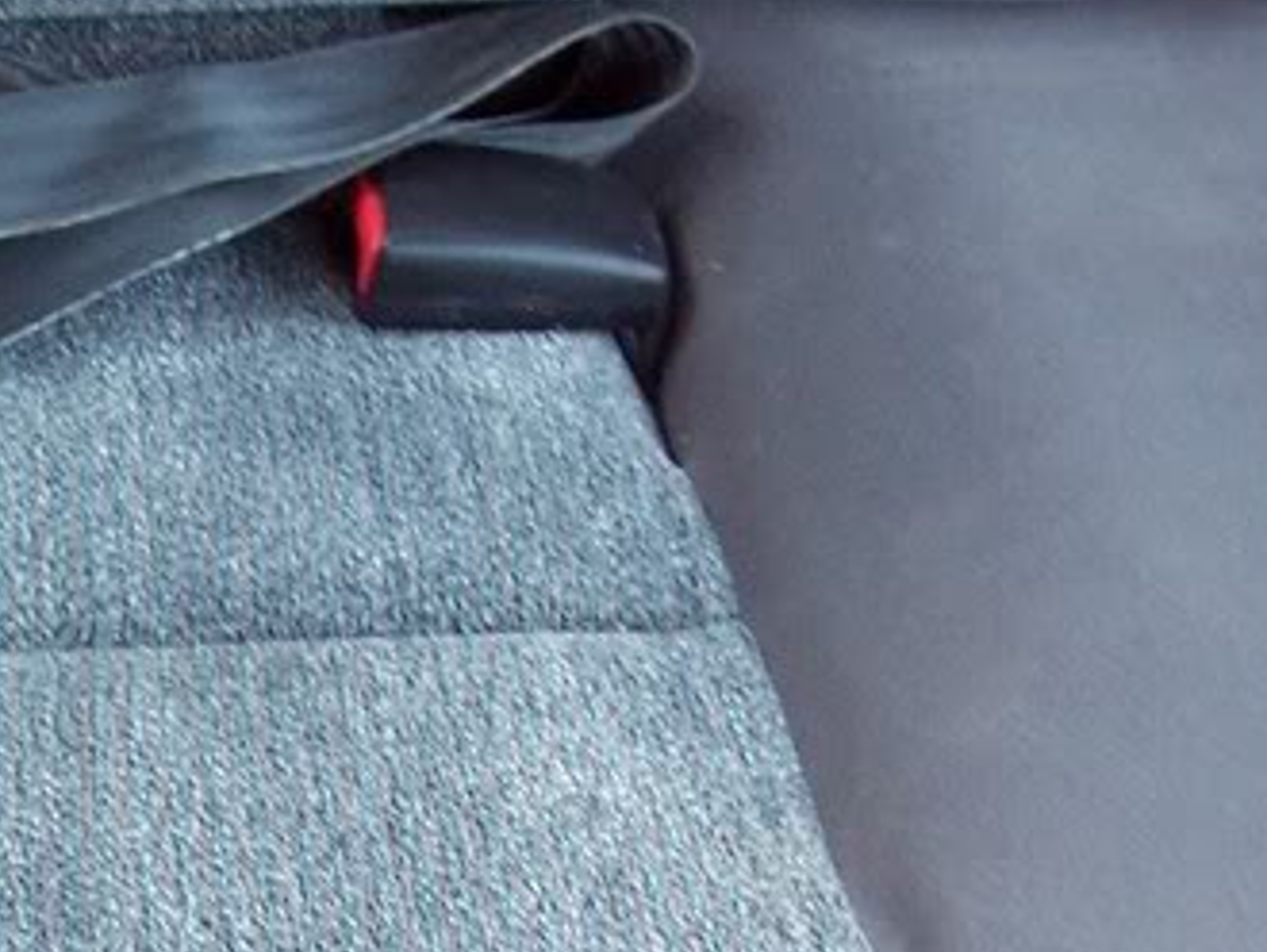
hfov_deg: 20.8
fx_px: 3370
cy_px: 691
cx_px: 81
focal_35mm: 92
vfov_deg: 16.0
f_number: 2.8
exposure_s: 1/20
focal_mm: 6.3
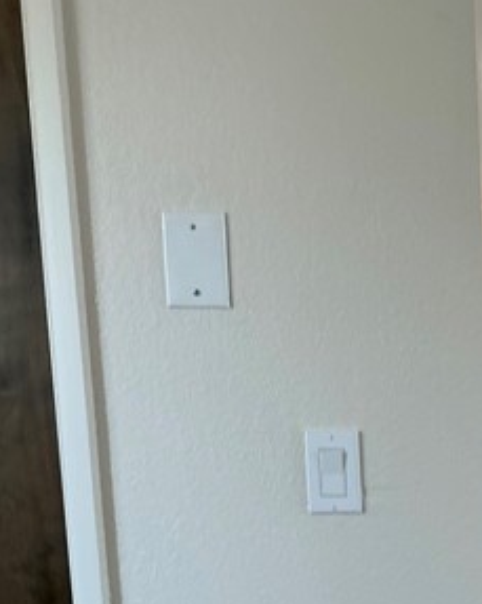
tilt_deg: -9.3
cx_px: 634
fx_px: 1089
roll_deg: +1.0
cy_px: 448
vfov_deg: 30.5
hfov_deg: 22.3
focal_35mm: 61
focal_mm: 3
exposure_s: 1/60
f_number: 1.8
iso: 64
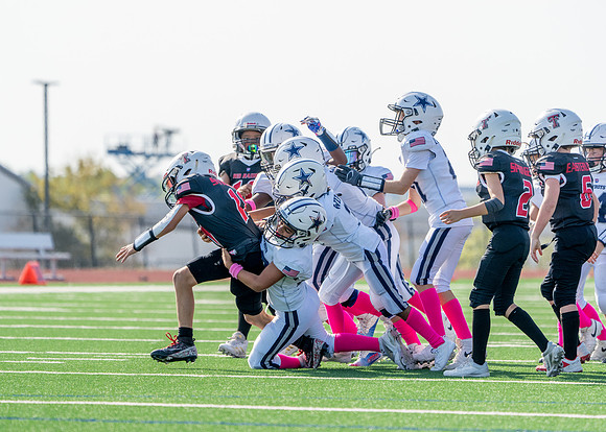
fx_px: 5193
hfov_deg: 6.7
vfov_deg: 4.8
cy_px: 216
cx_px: 303
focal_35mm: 302
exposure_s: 1/1250
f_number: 5.6
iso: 320
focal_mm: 288
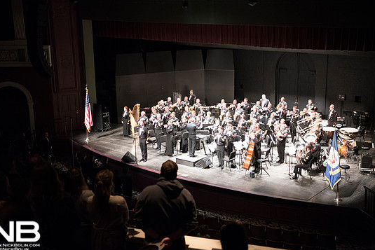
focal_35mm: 52
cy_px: 119
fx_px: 542
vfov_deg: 26.0
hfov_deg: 38.2
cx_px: 189
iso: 4000
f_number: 2.8
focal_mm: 48
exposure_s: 1/125
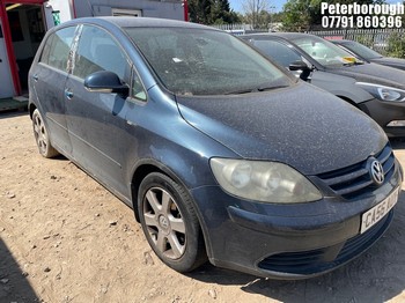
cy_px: 152
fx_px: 304
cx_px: 202
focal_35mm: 26
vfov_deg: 53.0
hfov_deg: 67.3
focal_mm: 4.2
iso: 32
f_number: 1.6
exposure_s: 1/2353
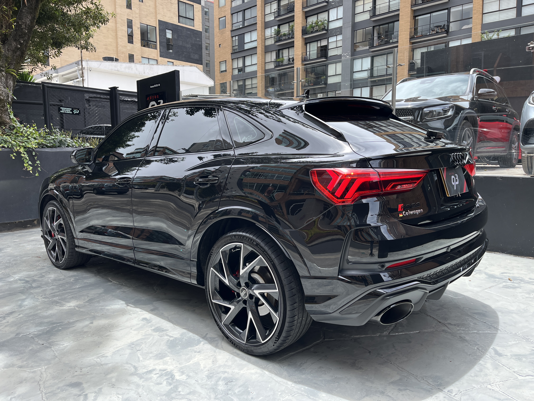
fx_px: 401
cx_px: 267
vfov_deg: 53.1
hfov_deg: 67.3
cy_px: 200
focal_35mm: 26
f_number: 1.6
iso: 50
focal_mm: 5.1
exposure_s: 1/756
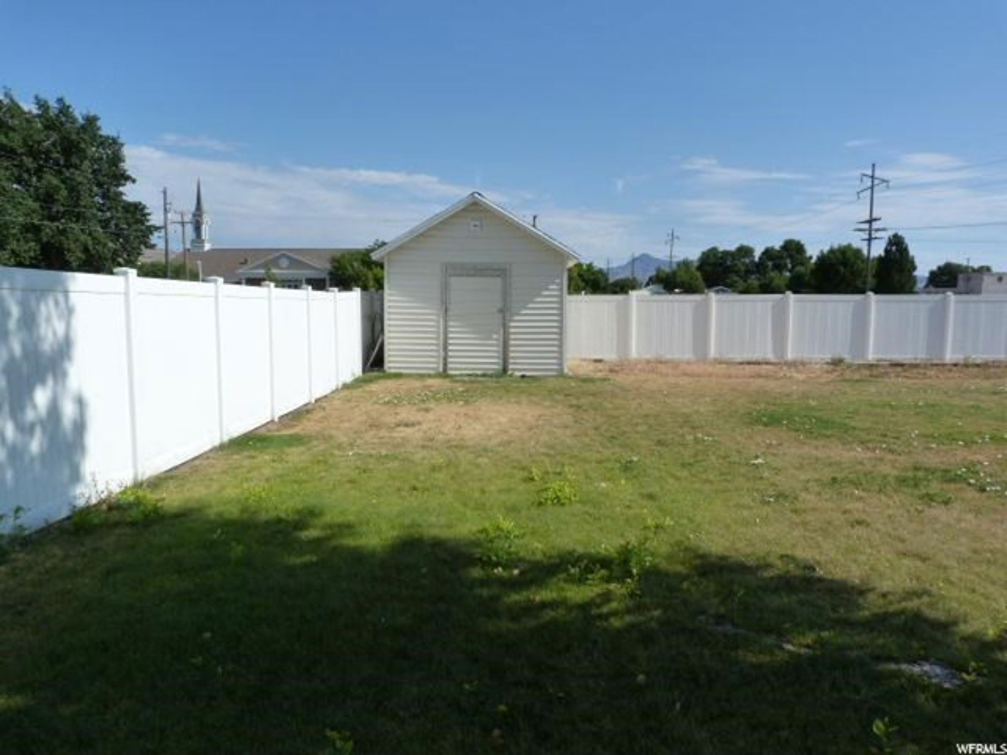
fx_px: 727
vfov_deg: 54.9
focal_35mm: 25
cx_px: 504
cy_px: 378
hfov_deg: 69.4
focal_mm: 4.5
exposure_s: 1/500
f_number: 5.6
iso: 125
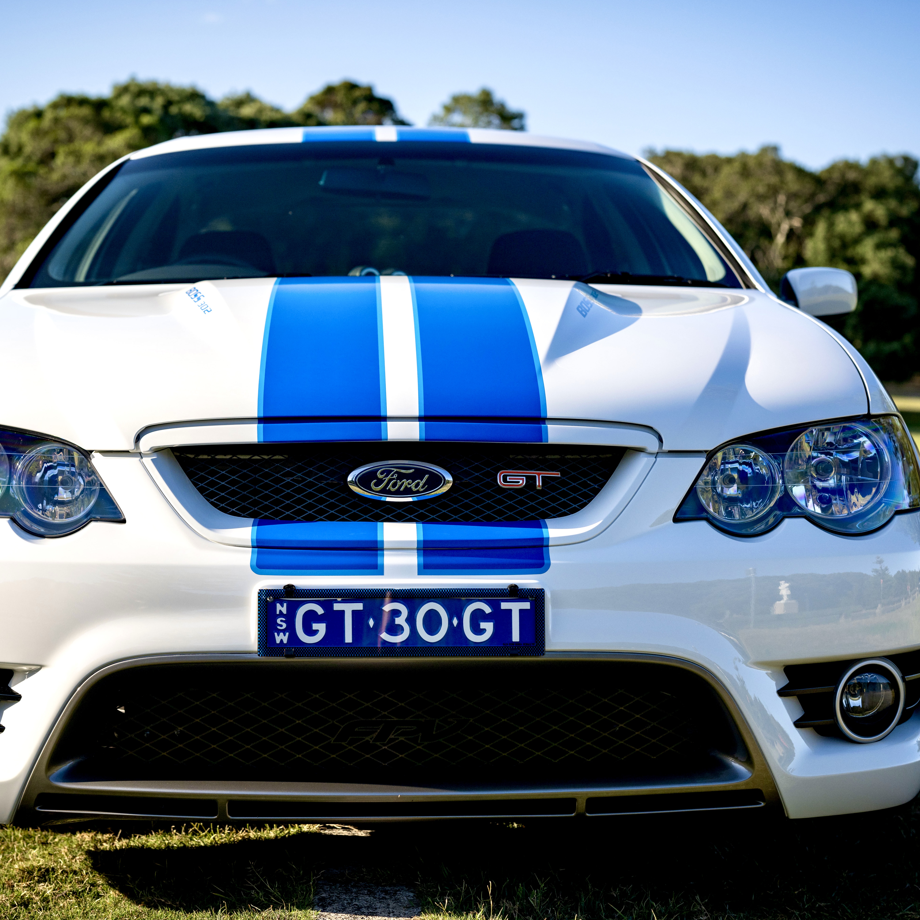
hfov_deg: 26.9
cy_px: 460
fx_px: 1924
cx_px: 412
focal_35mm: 64
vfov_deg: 26.9
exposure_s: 1/1000
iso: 125
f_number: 4
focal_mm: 50
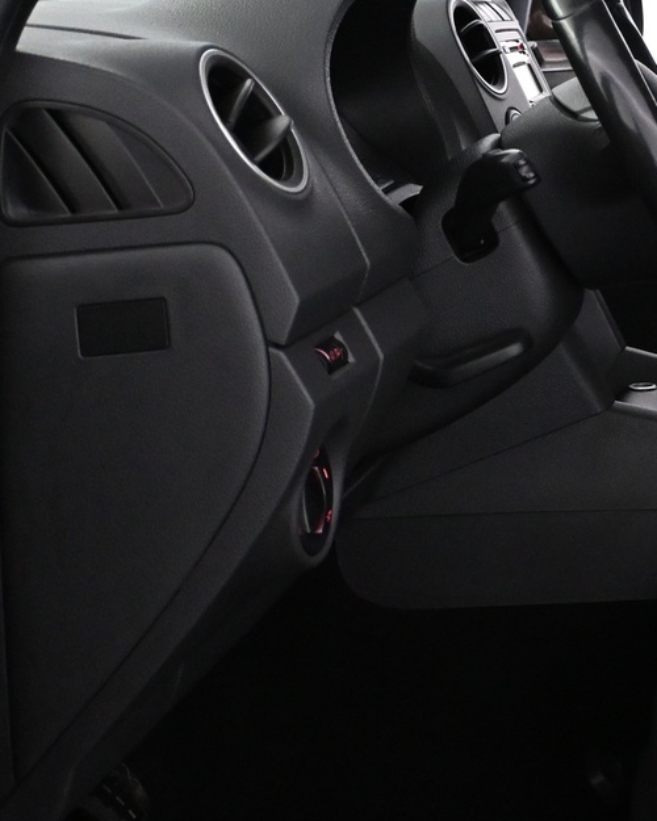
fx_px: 1774
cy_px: 142
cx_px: 865
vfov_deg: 25.5
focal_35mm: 73
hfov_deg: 19.3
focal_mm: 20
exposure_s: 1/80
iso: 3200
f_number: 3.8
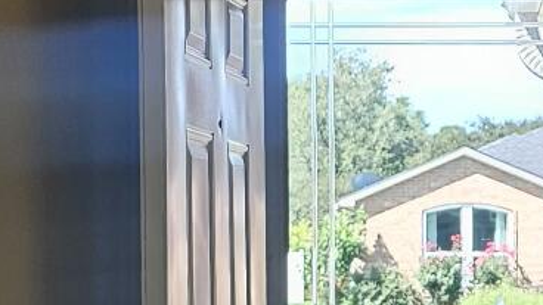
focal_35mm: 136
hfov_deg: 15.6
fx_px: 1958
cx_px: 512
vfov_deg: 8.9
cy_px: 293
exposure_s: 1/120
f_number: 1.7
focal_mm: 6.3
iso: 50
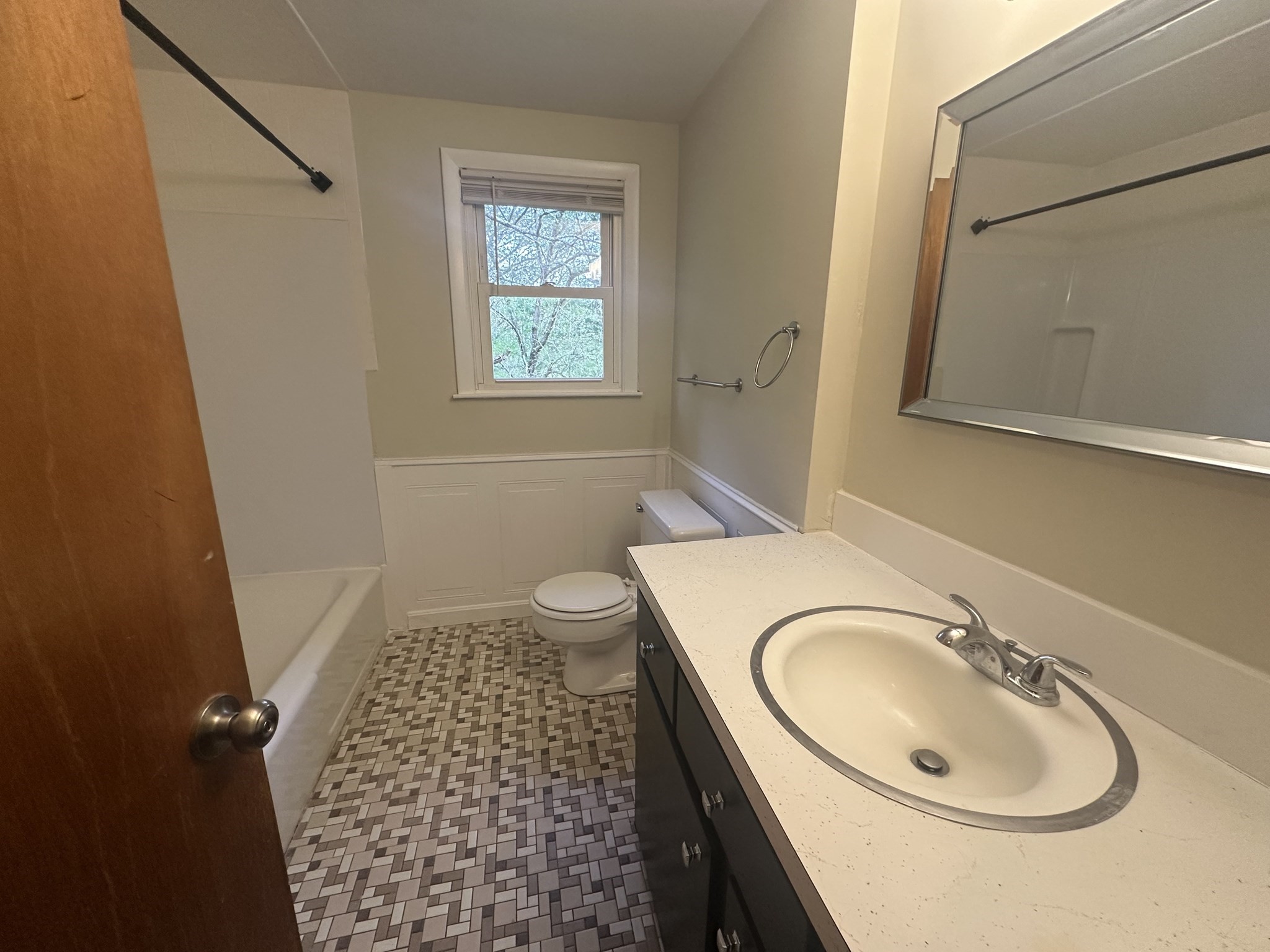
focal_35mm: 14
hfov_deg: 102.1
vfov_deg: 85.7
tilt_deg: -13.8
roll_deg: +0.4
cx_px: 635
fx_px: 514
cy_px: 476
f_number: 2.2
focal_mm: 2.22
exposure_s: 1/120
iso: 200
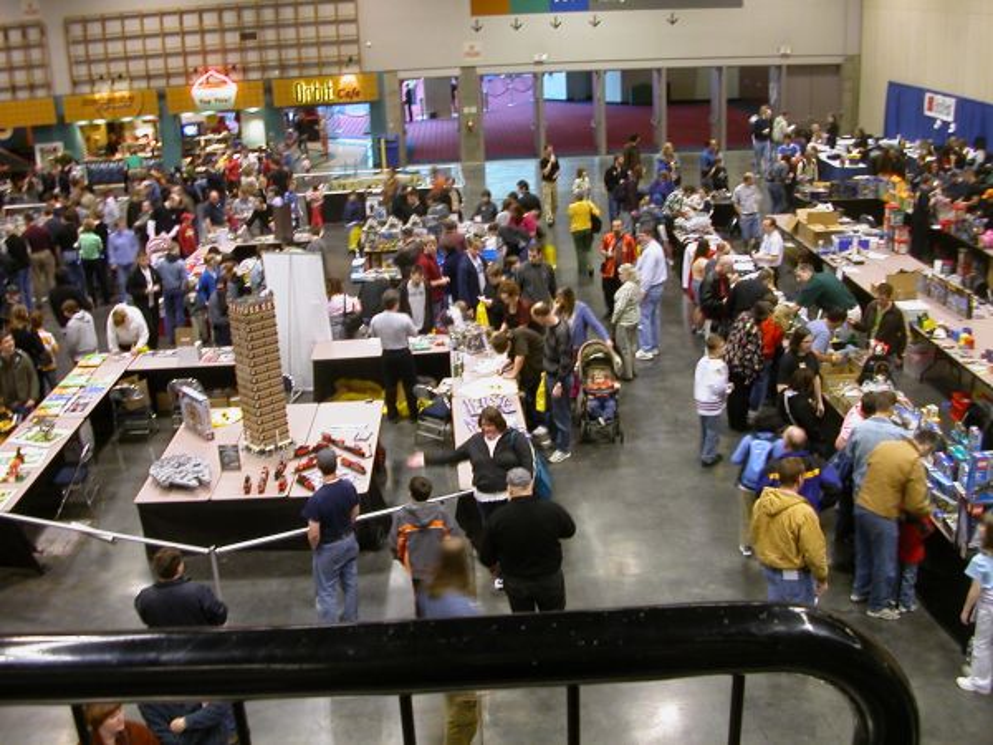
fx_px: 1061
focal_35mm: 37
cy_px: 372
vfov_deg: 38.7
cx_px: 496
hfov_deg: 50.1
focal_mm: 5.6
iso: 100
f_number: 2.7
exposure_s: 1/8.7
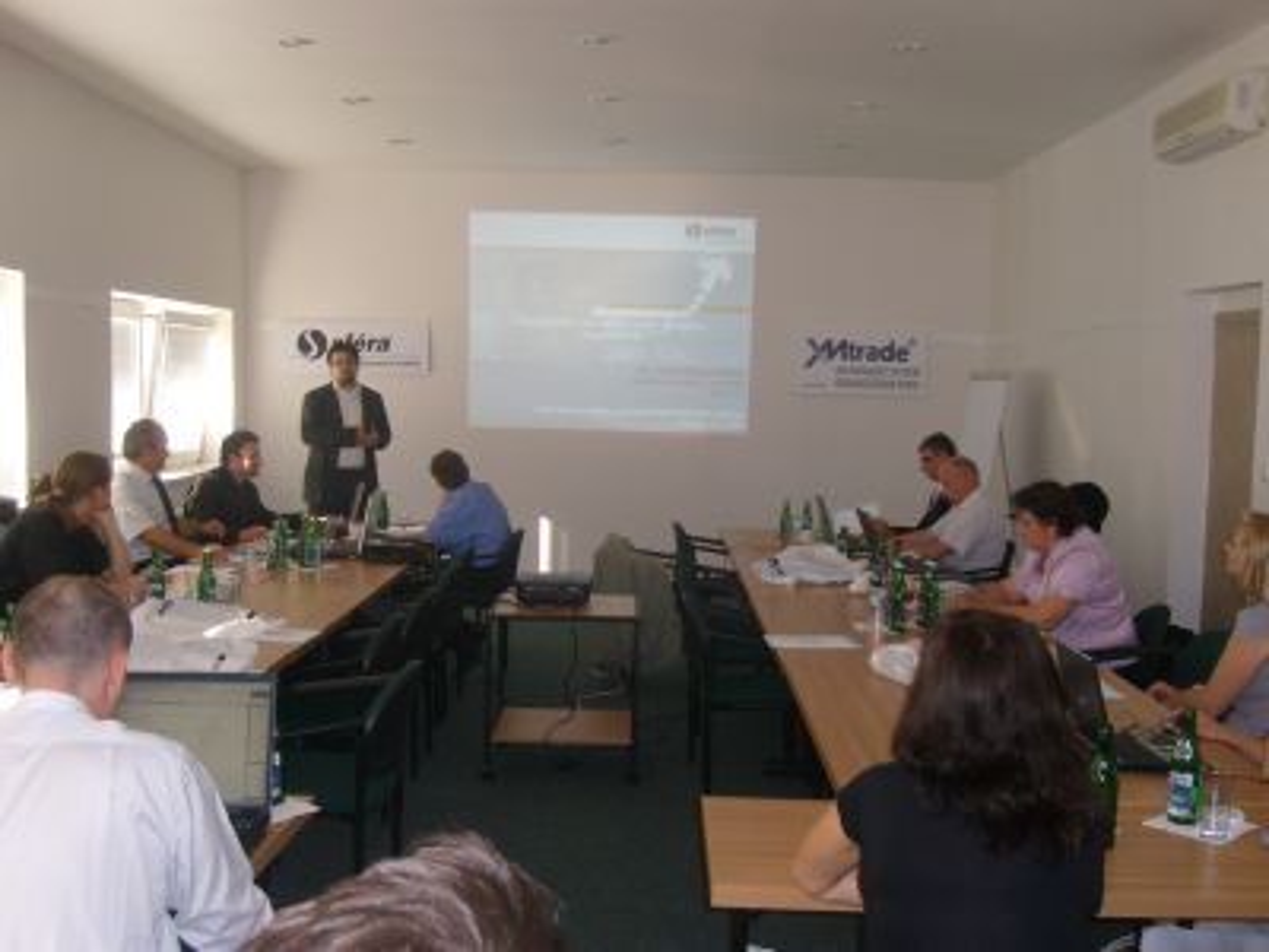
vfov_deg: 40.7
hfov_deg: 52.6
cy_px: 476
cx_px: 634
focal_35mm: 35
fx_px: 1283
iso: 100
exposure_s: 1/45
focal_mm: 5.8
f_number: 2.8
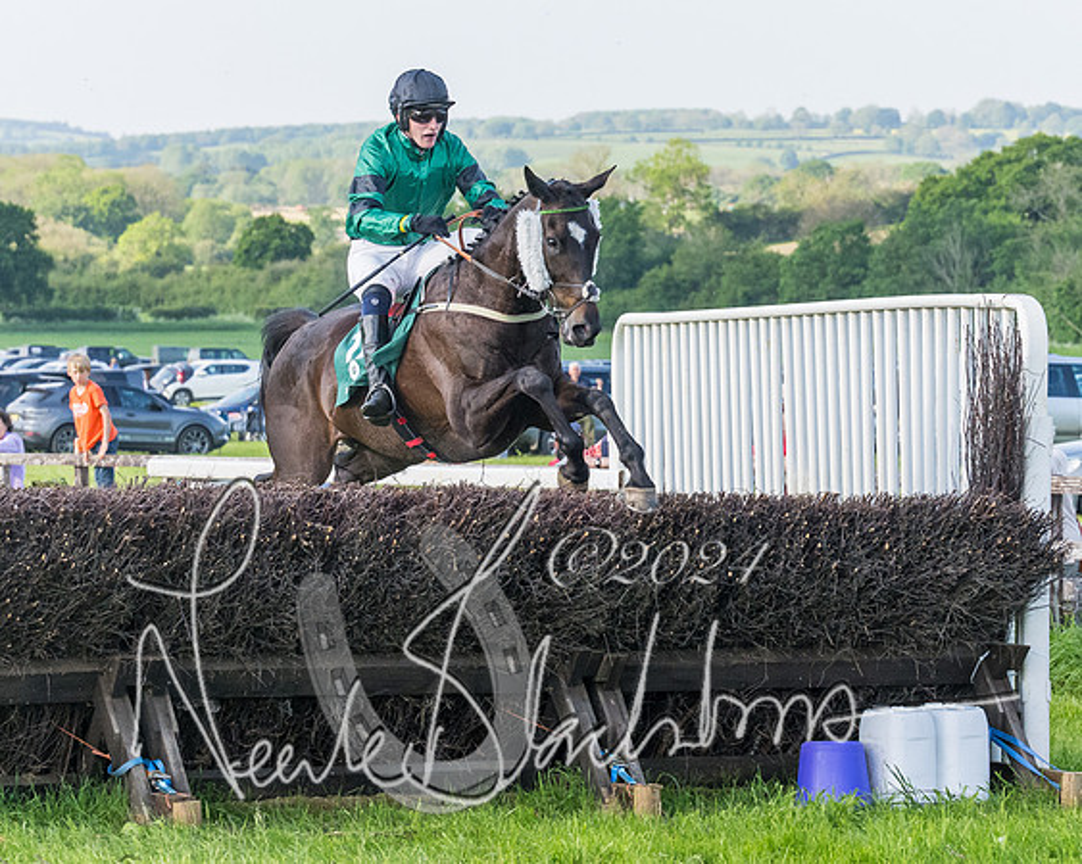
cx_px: 506
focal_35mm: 166
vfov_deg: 9.3
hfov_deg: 11.6
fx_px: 5312
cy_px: 472
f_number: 4
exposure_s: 1/3200
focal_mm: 70
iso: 800
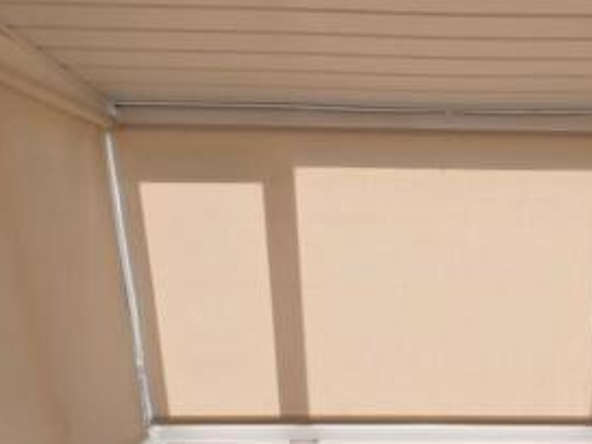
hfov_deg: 56.6
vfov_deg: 41.7
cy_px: 426
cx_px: 453
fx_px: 513
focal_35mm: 30
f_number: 5.6
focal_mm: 7
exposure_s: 1/250
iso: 200
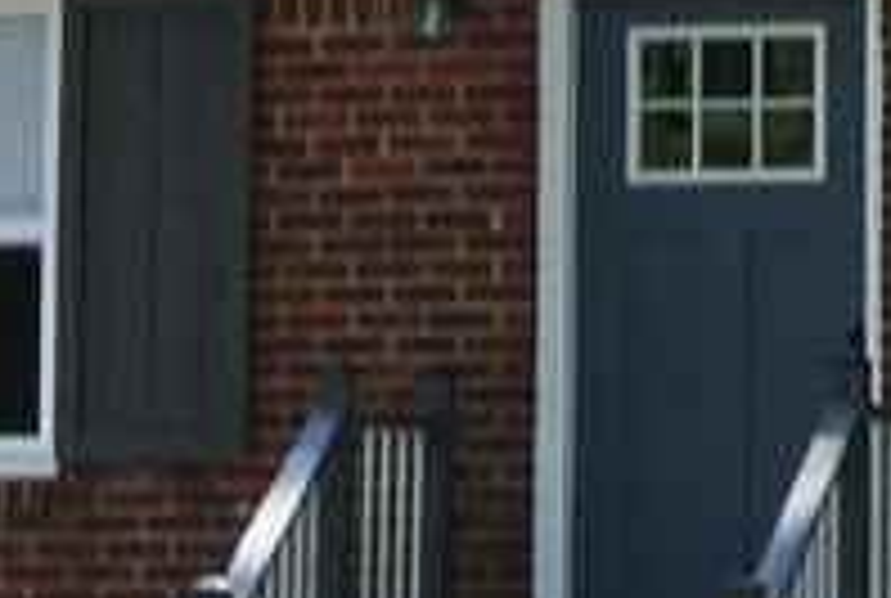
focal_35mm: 284
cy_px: -220
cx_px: 1134
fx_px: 7045
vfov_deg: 4.8
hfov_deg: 7.2
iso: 100
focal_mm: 16.3
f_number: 4.2
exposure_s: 1/320
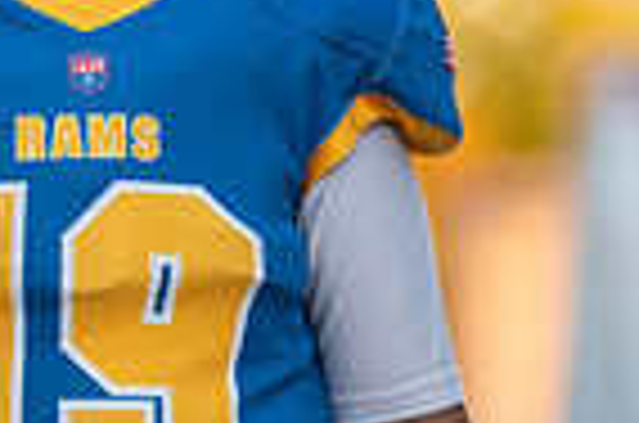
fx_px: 10290
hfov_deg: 3.6
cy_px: 151
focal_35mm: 581
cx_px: 76
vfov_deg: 2.4
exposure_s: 1/320
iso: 500
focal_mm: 135
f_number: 2.8
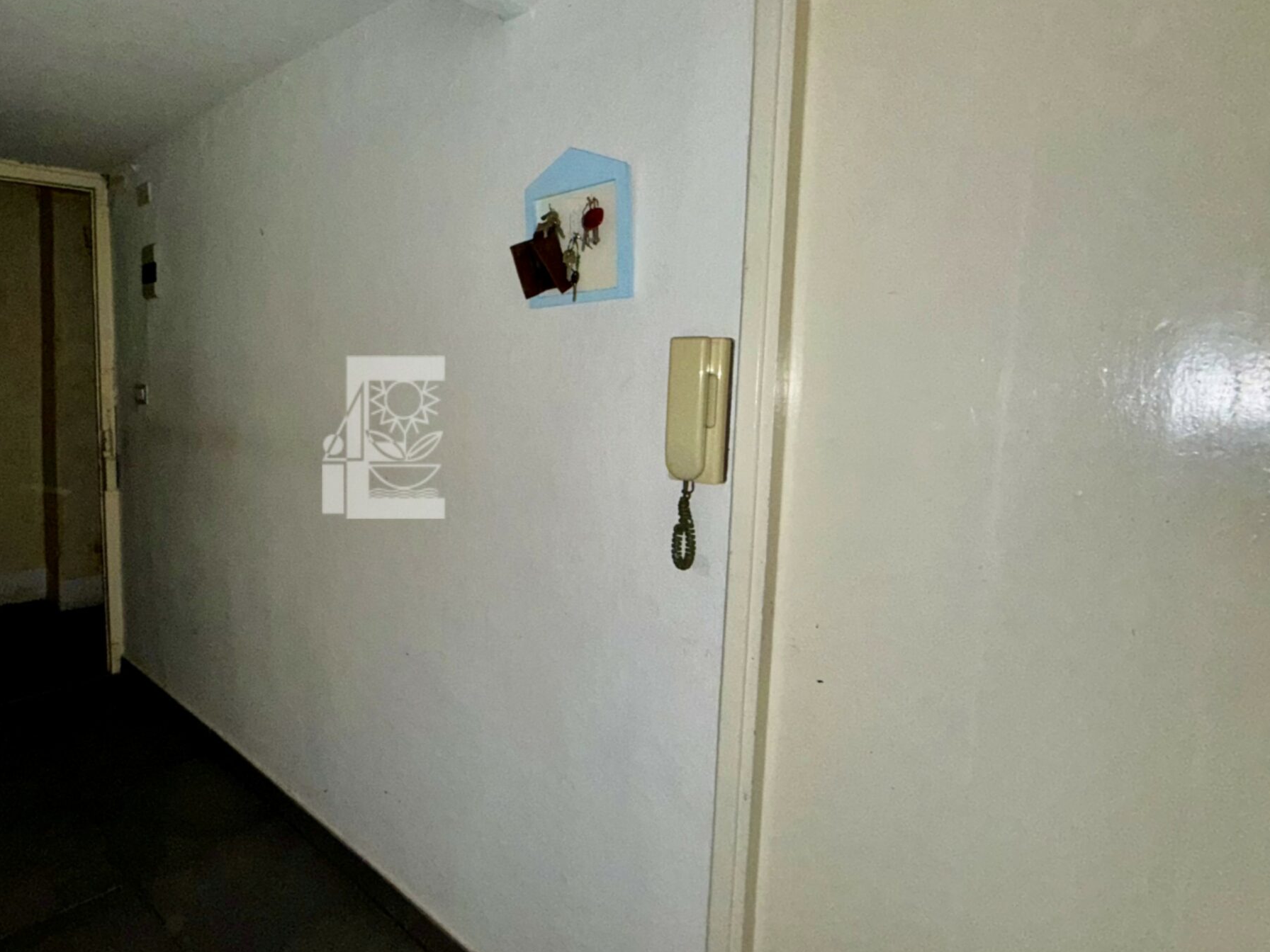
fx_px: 734
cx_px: 384
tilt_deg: -5.3
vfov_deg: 65.9
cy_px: 437
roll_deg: -0.9
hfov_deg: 78.0
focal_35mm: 20
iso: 200
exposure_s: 1/60
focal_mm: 2.22
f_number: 2.2
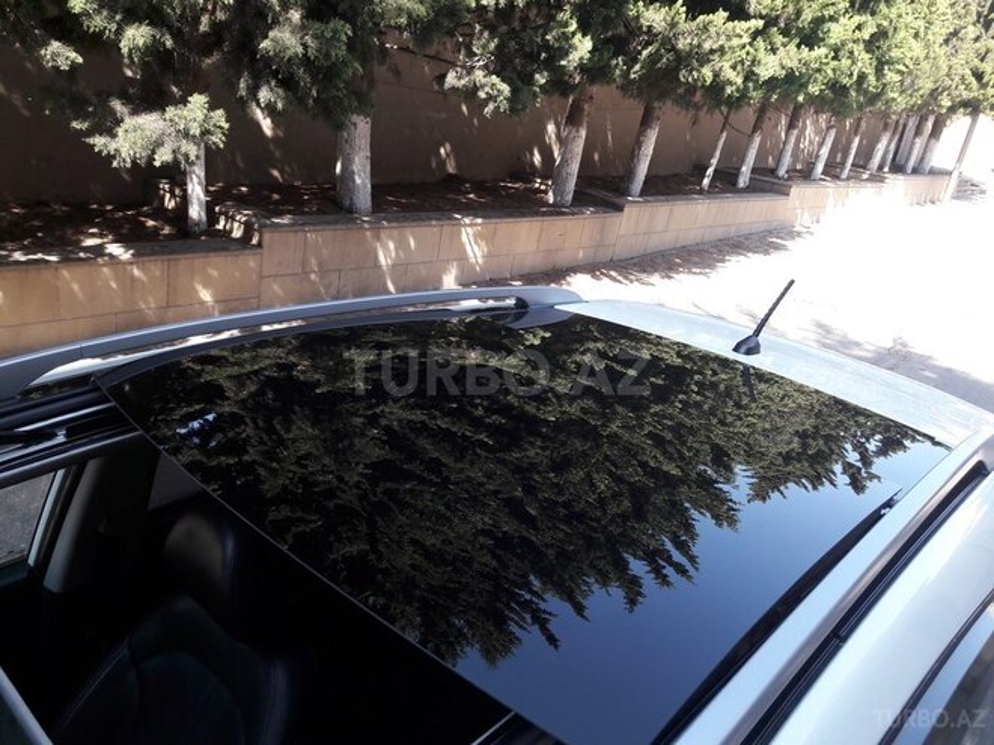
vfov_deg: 49.7
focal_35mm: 28
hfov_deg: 63.4
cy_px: 372
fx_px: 804
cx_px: 497
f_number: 1.9
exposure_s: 1/202
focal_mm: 3.7
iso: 40
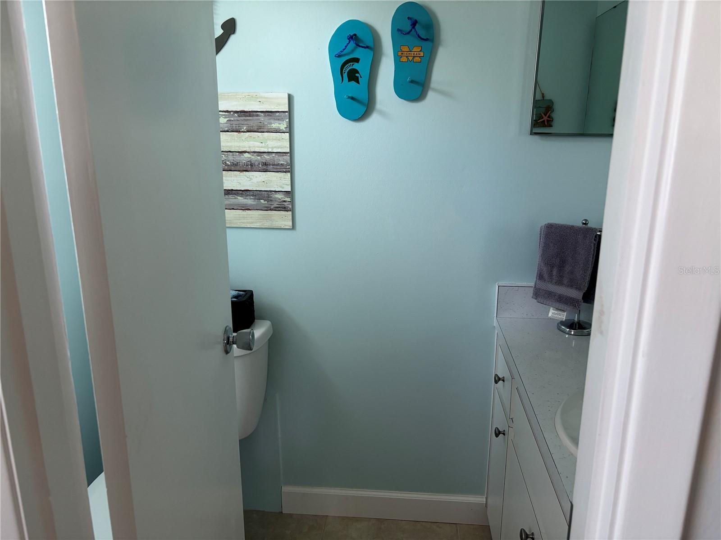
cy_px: 270
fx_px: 542
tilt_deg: -14.6
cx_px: 360
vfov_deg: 53.1
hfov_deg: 67.3
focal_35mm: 26
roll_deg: -0.2
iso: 125
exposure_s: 1/60
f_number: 1.6
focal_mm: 5.96
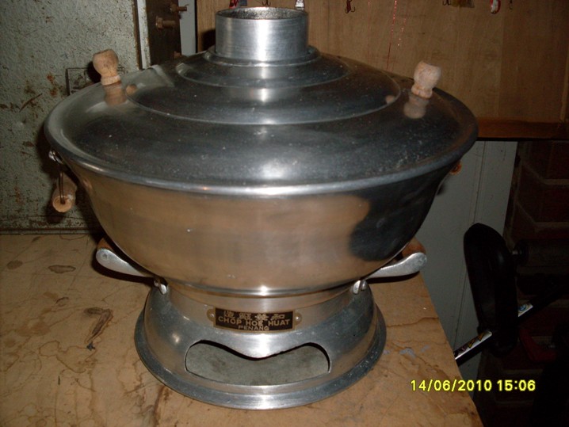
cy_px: 214
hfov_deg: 49.0
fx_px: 625
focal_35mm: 38
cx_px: 284
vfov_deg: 37.7
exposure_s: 1/45
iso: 100
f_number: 2.8
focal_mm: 6.3
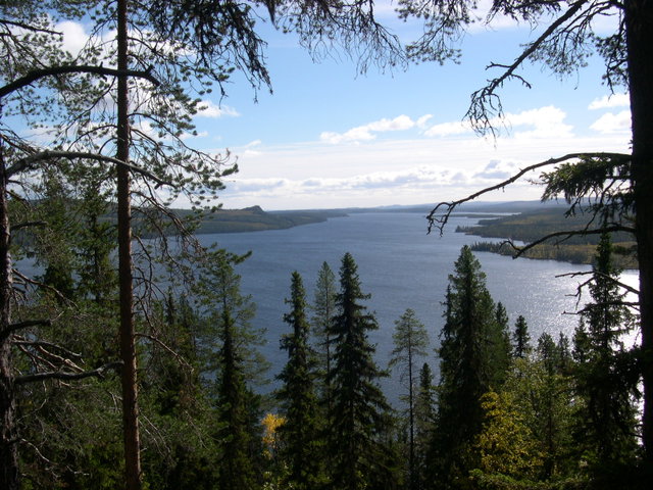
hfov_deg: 49.0
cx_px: 326
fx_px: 717
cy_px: 245
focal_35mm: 38
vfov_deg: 37.7
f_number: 7.6
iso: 100
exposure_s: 1/288
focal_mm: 8
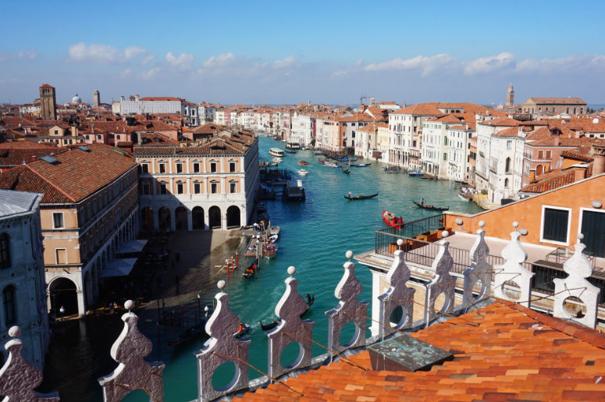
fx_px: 546
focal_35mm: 33
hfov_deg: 58.0
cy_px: 197
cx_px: 307
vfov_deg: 40.4
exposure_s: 1/160
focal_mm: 21
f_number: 14
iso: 100
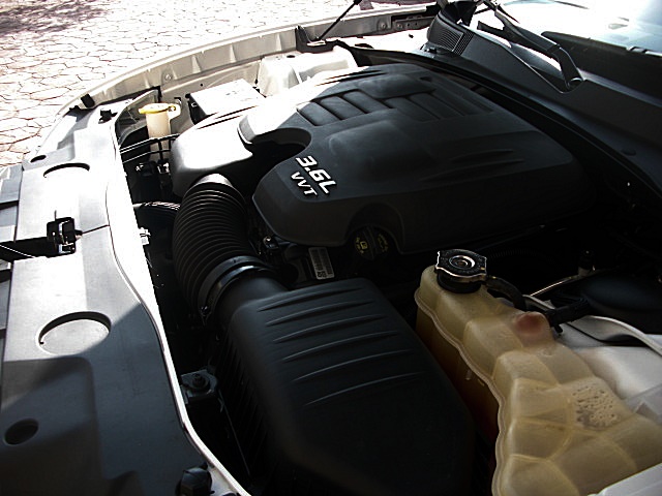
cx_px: 331
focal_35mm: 36
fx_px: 688
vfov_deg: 39.7
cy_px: 248
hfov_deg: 51.4
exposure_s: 1/320
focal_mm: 6.3
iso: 50
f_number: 2.8
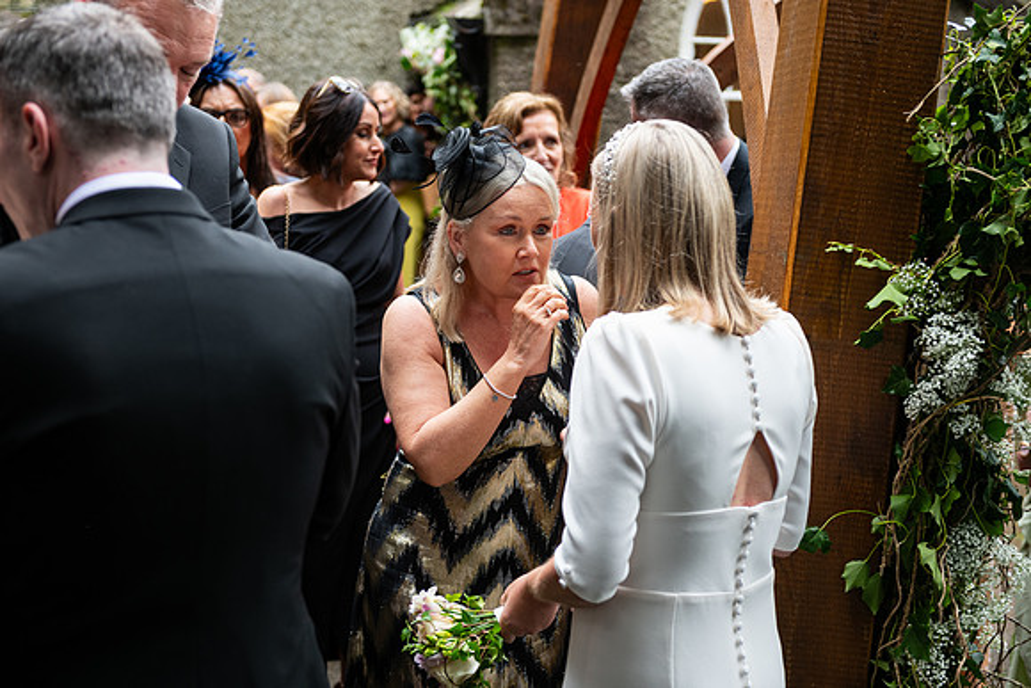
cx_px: 516
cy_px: 344
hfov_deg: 36.2
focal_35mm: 55
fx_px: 1575
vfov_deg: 24.6
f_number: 3.5
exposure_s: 1/160
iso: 400
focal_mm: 55
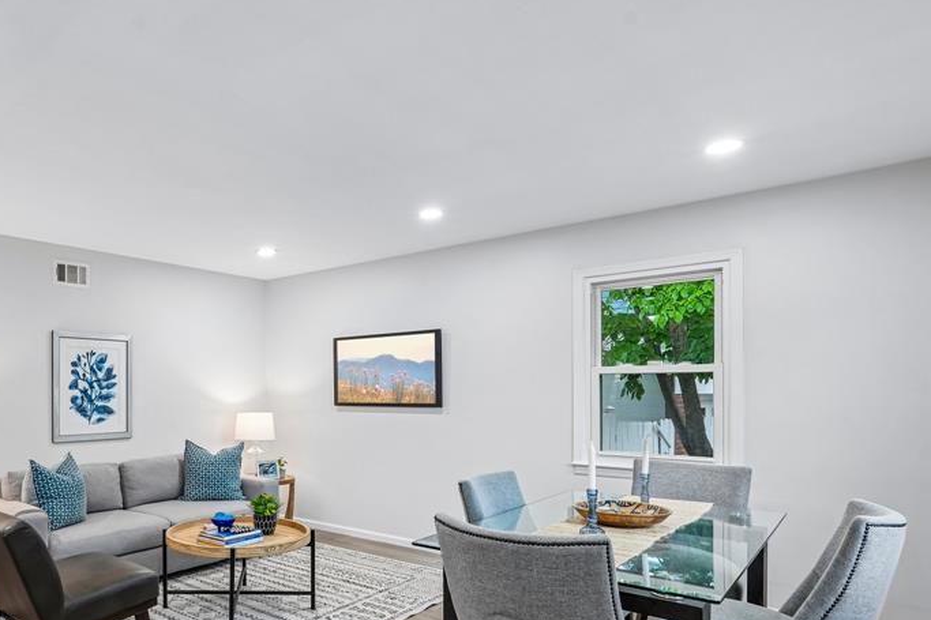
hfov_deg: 70.2
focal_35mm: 24
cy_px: 402
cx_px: 266
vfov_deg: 52.3
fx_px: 620
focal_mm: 16
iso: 400
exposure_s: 1/15
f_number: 8
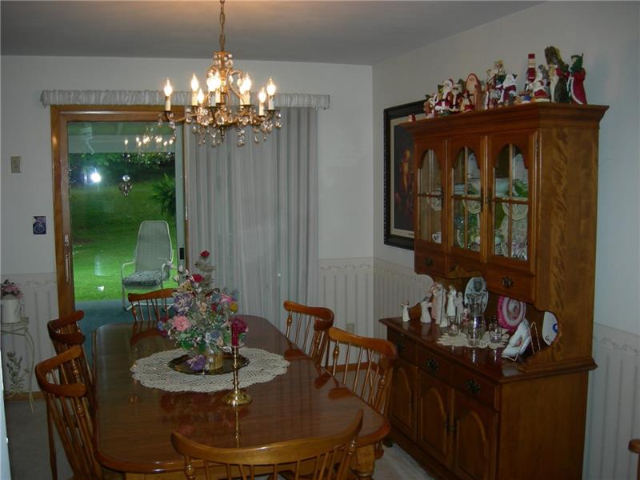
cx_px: 320
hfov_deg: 51.4
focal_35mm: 36
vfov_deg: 39.7
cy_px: 240
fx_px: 666
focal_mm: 7.5
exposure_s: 1/60.1
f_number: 2.7
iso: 64
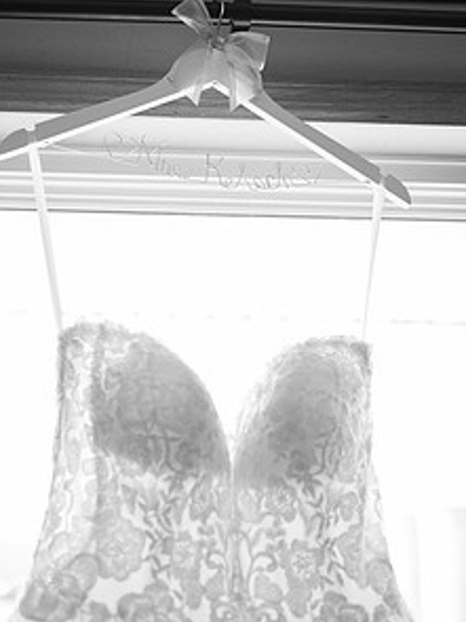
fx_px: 844
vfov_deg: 40.4
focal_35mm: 47
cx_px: 209
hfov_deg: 30.8
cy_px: 270
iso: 640
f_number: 2.8
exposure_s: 1/320
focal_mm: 32
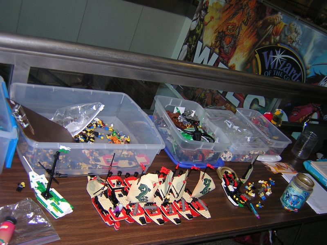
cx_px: 164
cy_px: 122
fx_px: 340
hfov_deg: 51.4
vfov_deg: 39.7
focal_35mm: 36
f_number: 2.6
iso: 171
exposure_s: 1/60.1
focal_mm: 4.7
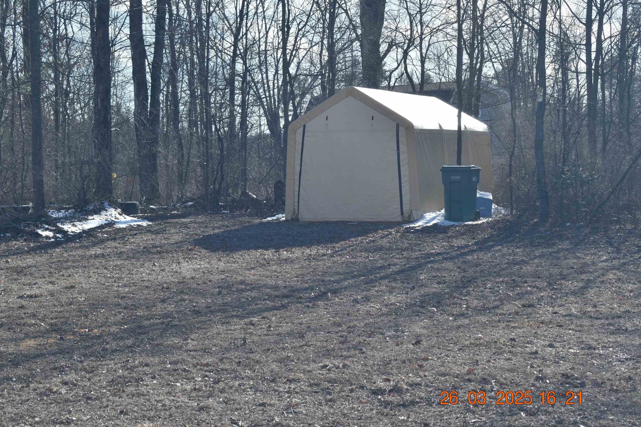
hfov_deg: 24.3
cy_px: 214
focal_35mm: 84
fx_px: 1487
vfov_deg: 16.4
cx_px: 321
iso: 200
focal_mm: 55
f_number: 8
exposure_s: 1/250
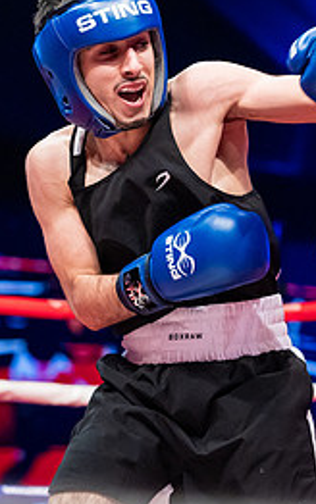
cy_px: 316
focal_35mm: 178
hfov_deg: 7.3
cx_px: 434
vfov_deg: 11.8
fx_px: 2450
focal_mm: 79
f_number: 2.8
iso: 4000
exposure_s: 1/1000
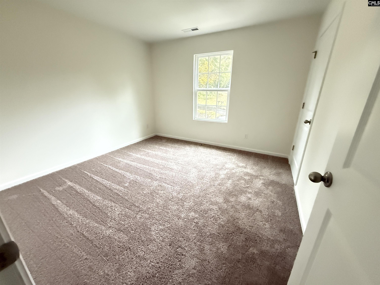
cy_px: 142
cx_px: 190
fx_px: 154
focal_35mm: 14
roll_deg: -0.3
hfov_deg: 102.1
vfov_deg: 85.7
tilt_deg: -19.7
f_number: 2.2
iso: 1600
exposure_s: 1/59
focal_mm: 2.22
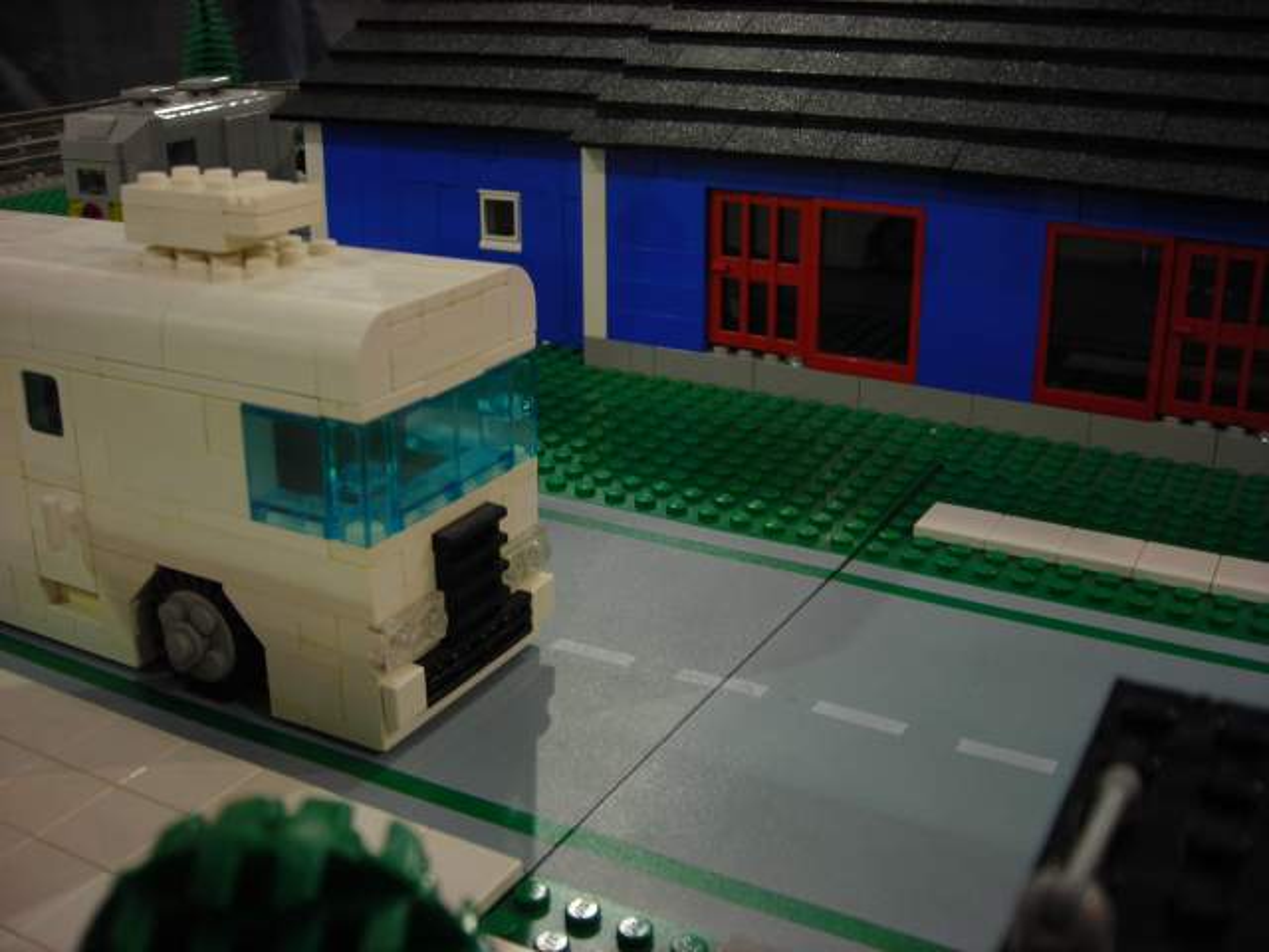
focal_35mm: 38
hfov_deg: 49.0
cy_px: 476
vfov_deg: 37.7
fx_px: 1393
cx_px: 634
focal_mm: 6.3
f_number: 3.2
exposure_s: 1/11
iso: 50
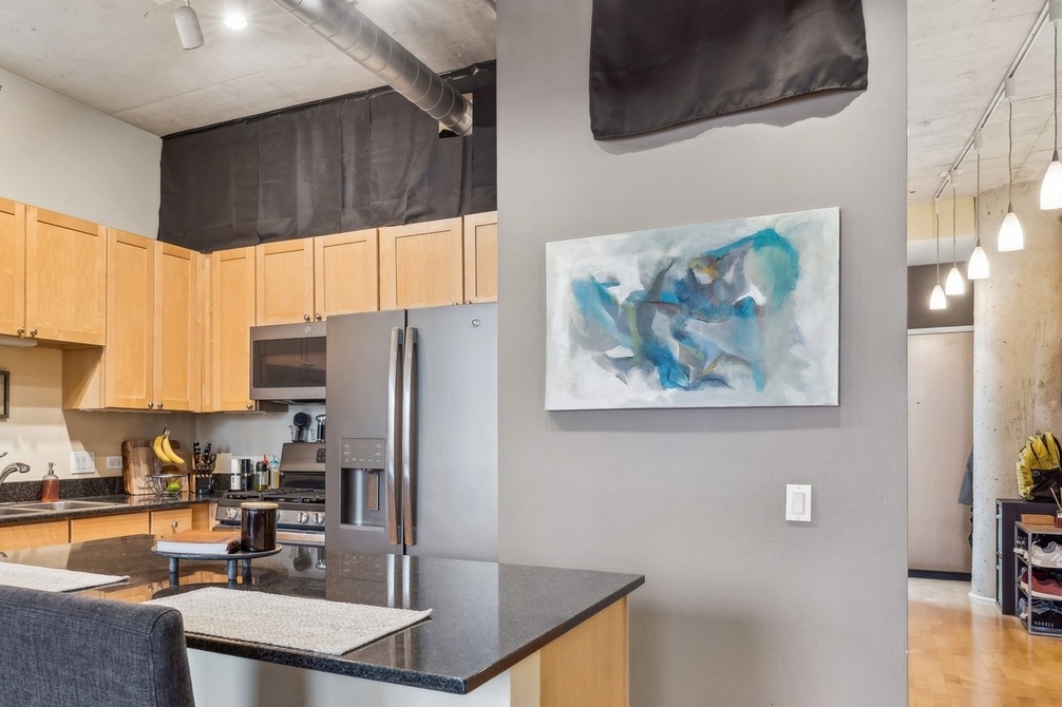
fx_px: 855
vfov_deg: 44.6
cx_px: 317
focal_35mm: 29
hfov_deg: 61.4
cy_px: 441
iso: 320
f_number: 8
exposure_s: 1/2.5
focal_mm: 18
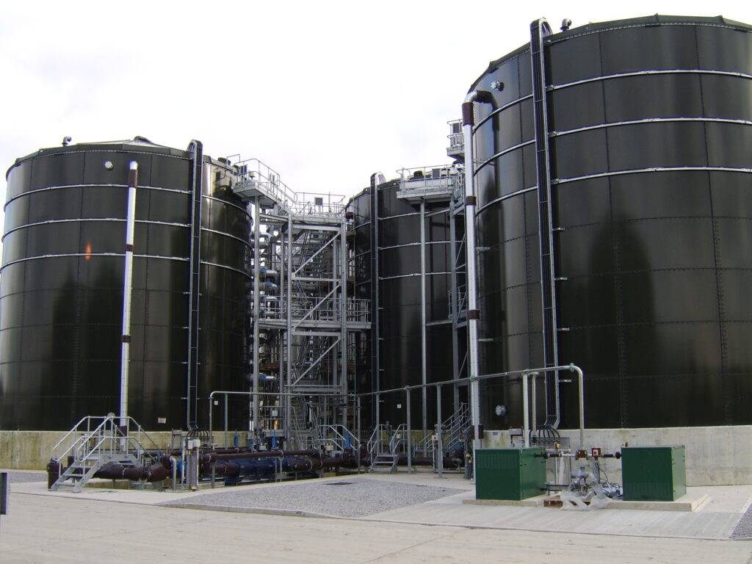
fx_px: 673
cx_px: 376
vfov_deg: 45.4
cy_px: 282
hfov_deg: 58.4
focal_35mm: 31
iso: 71
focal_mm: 8.13
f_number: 4
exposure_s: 1/192
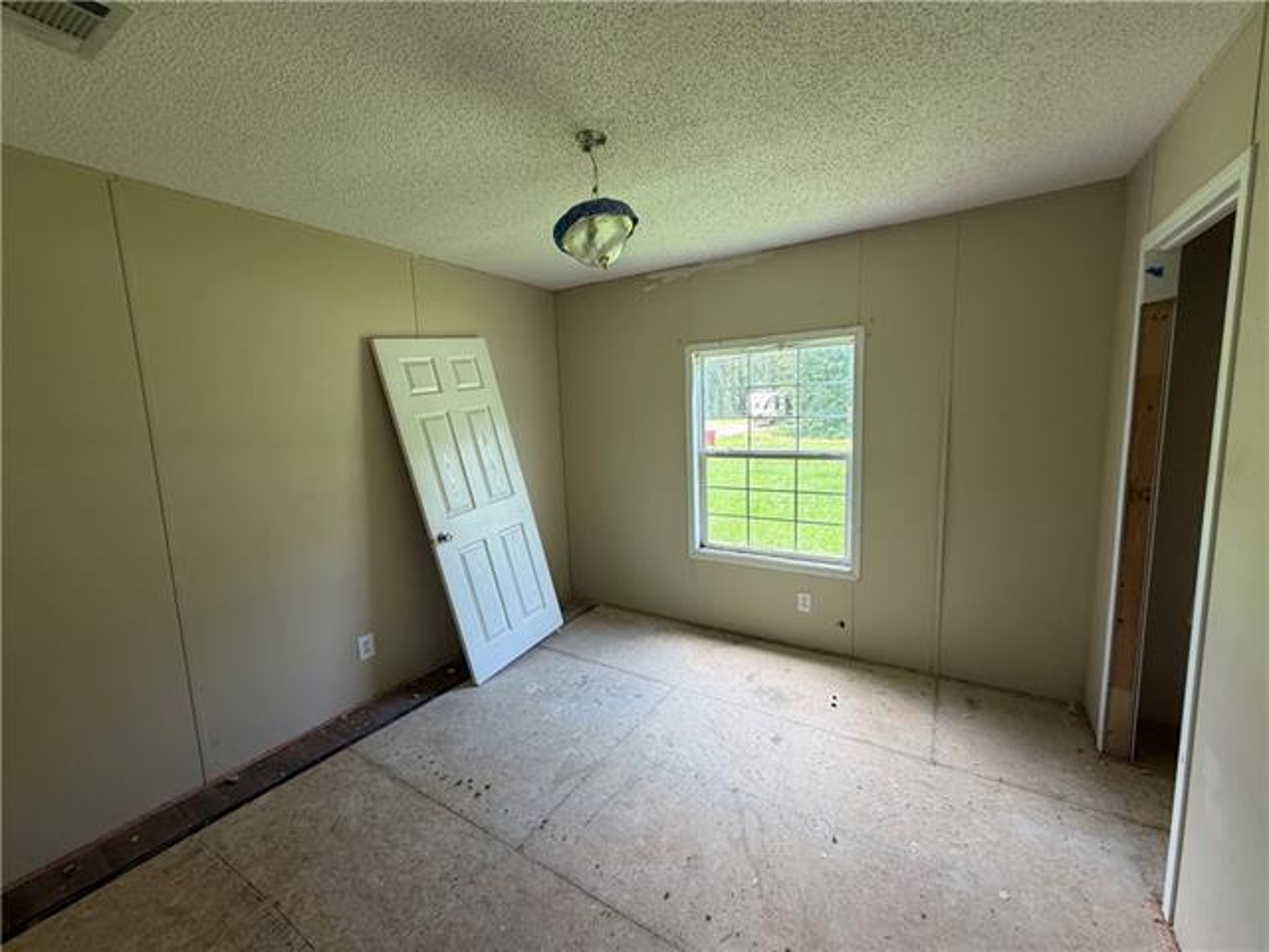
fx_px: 513
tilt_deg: -7.3
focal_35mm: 14
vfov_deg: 85.7
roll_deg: +3.3
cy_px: 476
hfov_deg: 102.1
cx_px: 634
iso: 125
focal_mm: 2.22
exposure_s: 1/121
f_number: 2.2
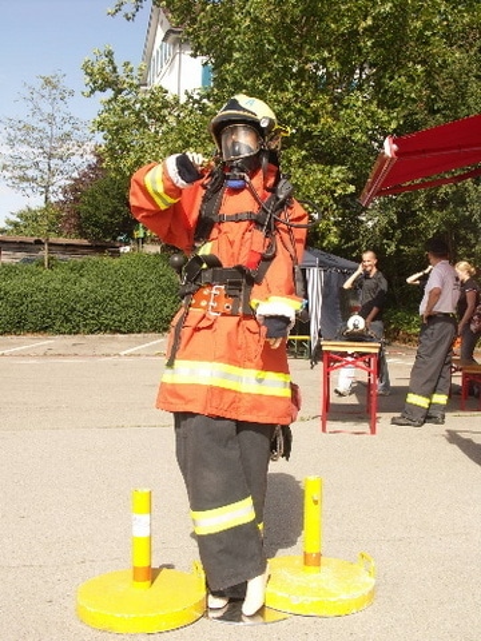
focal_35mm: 44
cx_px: 240
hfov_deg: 32.9
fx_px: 815
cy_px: 320
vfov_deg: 42.9
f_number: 5.6
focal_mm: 11.4
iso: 50
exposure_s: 1/160
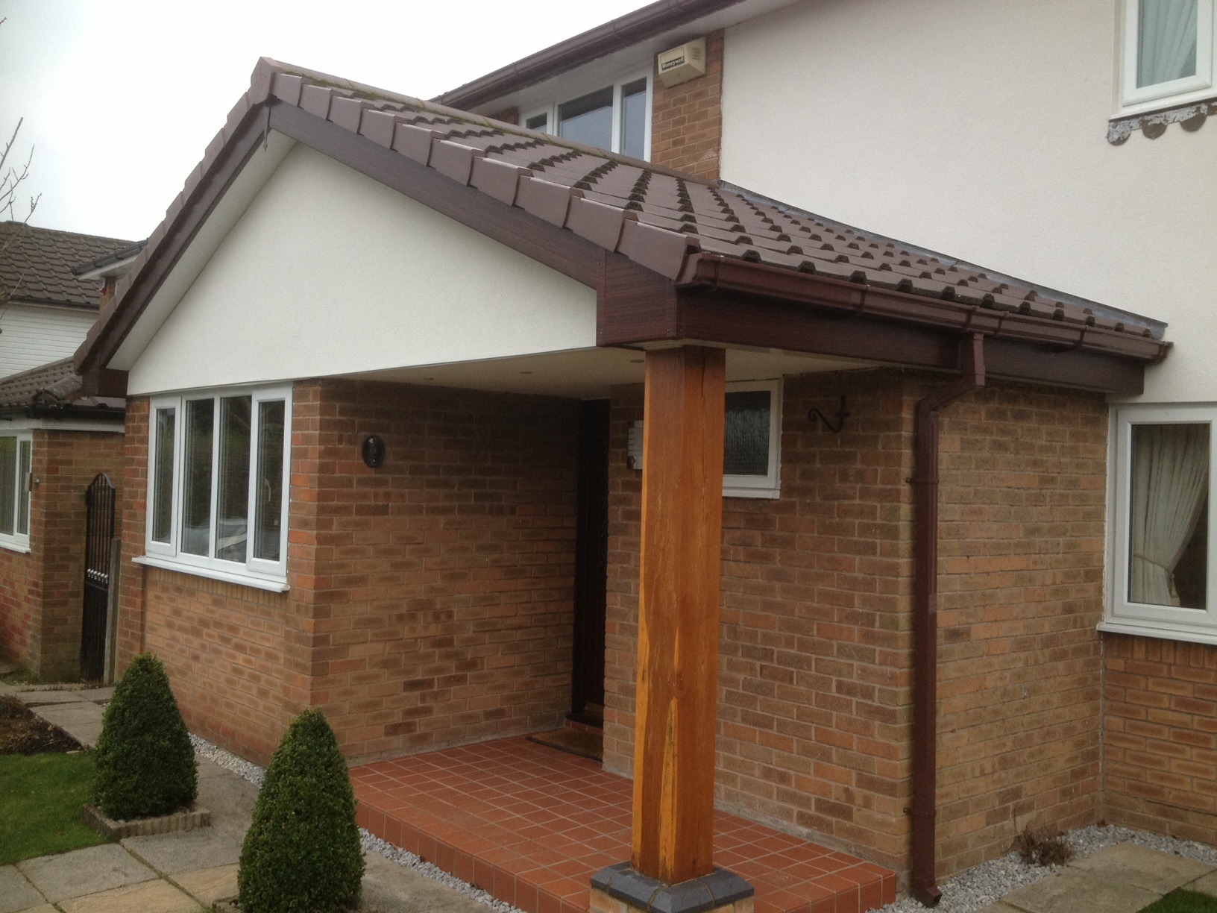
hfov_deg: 52.6
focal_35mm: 35
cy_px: 456
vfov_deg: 40.7
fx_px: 1231
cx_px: 608
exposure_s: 1/120
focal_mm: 4.28
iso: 100
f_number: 2.4
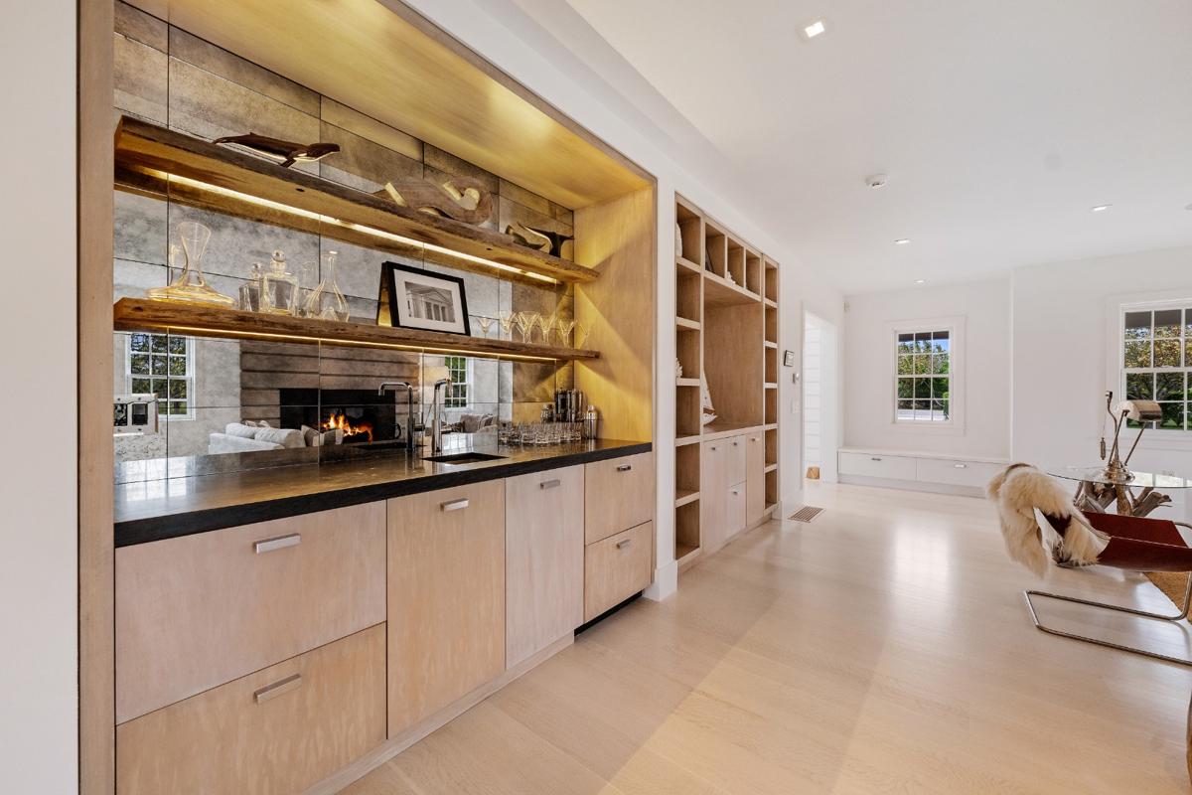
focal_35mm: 14
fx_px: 464
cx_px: 596
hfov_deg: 104.3
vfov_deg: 81.2
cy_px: 398
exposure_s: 1/100
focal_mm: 14
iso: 6400
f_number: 5.6
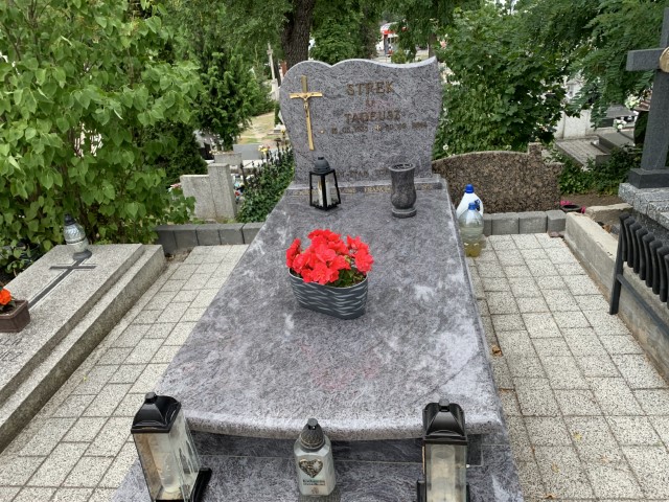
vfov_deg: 53.1
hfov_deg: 67.3
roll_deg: +8.9
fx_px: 502
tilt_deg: -19.1
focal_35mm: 26
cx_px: 334
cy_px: 251
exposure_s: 1/537
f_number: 1.8
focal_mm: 4.25
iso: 25
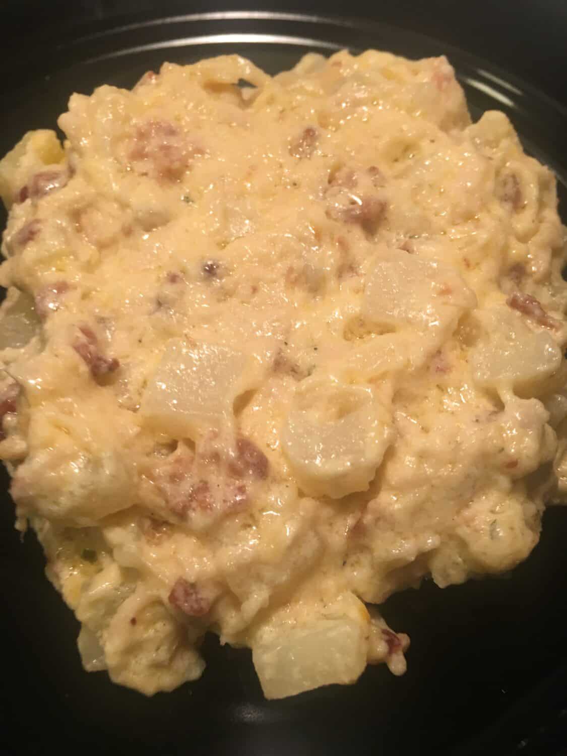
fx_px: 633
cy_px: 378
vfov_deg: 61.7
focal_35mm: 29
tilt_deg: -55.9
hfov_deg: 48.2
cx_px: 284
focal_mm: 4.15
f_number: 2.2
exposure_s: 1/30
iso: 80
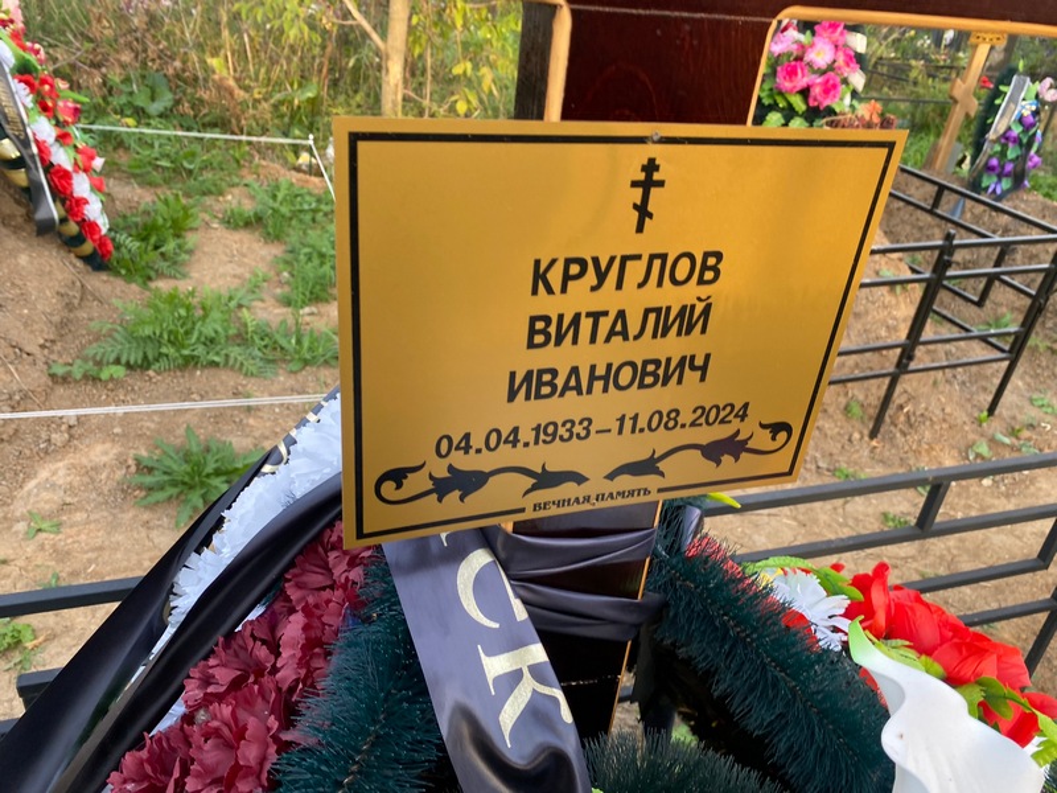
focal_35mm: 26
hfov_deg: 67.3
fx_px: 794
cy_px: 396
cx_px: 528
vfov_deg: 53.1
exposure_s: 1/122
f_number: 1.8
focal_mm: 4.25
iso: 40
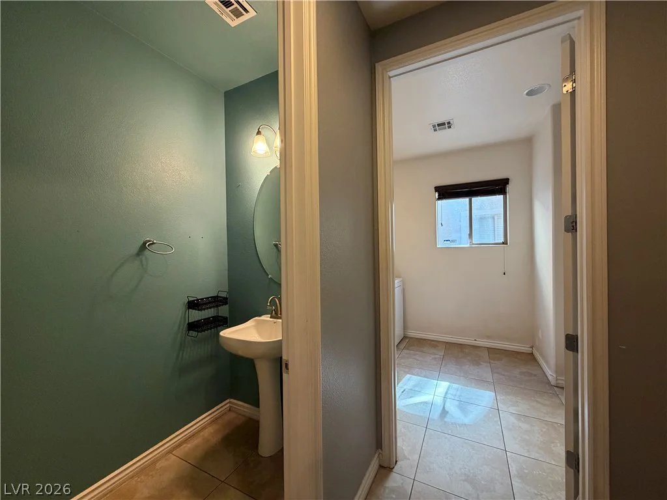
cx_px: 334
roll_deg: +1.3
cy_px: 250
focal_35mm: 14
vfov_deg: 85.7
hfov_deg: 102.1
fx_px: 270
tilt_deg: -0.5
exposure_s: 1/60
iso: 320
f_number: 2.2
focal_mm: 2.22
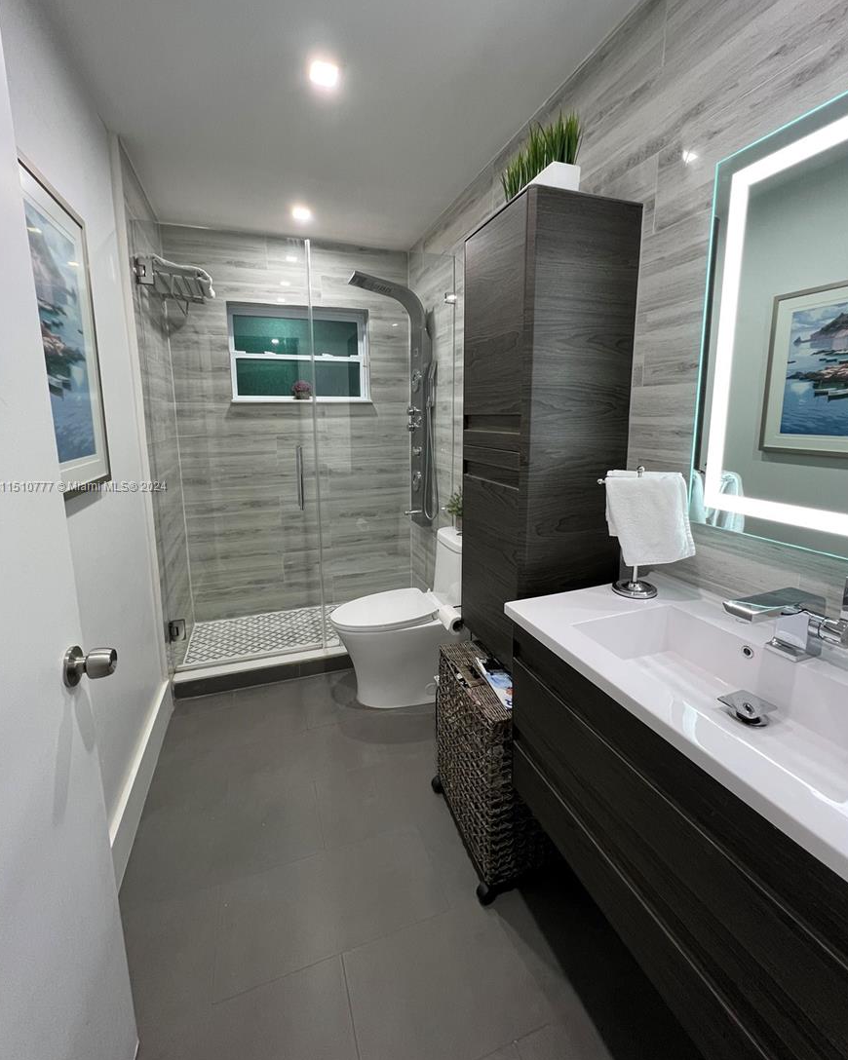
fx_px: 439
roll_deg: +0.2
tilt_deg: -8.4
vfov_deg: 100.5
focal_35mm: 14
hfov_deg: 88.0
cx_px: 427
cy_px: 487
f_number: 1.8
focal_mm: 1.57
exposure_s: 1/60
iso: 200
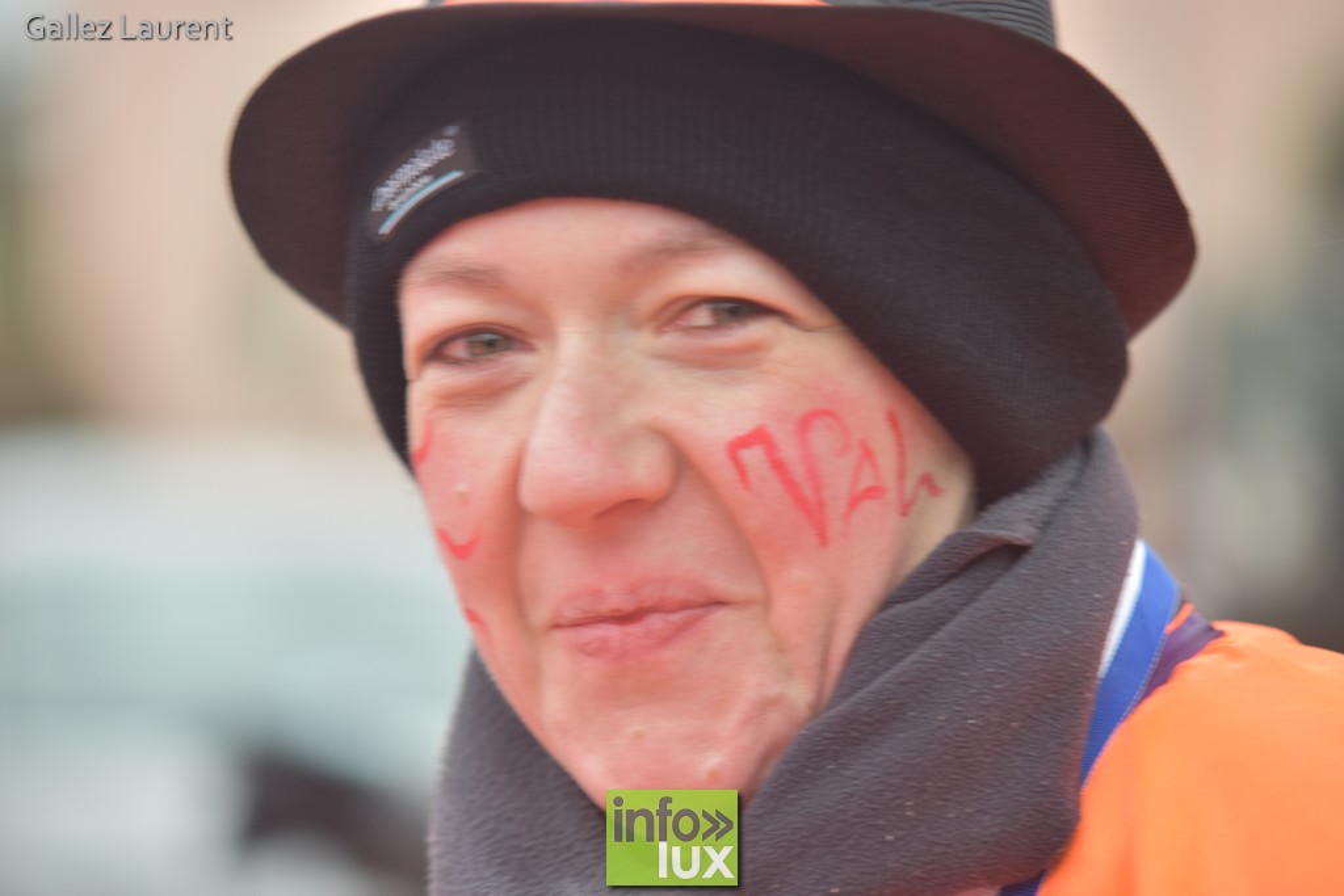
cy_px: 448
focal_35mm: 180
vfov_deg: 7.6
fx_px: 6720
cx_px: 672
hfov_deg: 11.4
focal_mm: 120
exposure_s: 1/160
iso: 320
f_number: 3.2
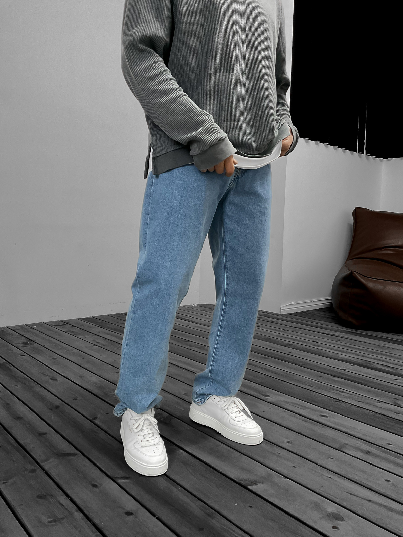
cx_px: 202
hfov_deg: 48.2
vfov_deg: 61.7
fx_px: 450
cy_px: 268
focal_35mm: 29
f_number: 1.8
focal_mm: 3
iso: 100
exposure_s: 1/60
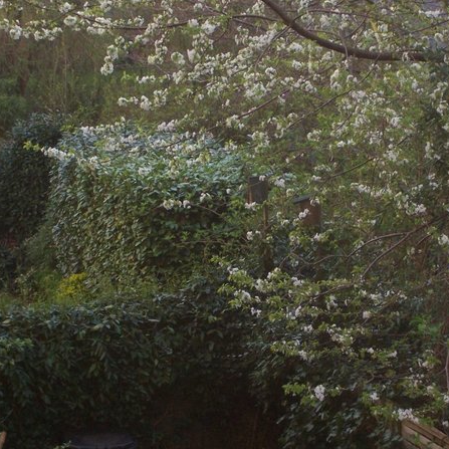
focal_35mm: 121
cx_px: 298
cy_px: 225
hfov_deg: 14.4
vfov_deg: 14.4
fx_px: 1776
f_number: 4.6
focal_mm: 16.8
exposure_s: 1/90
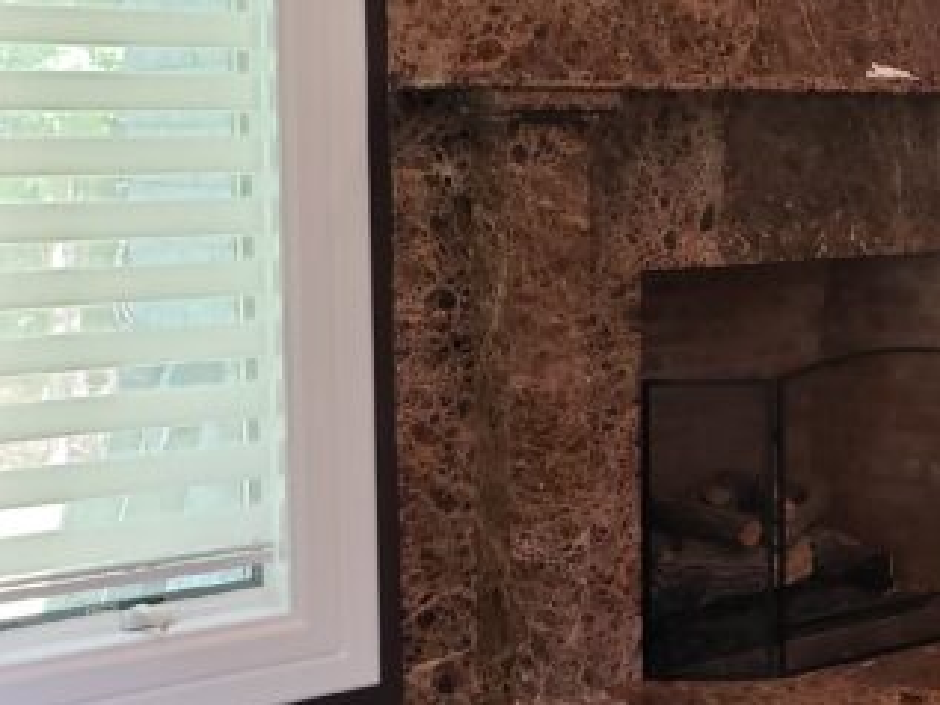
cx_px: 943
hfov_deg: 28.8
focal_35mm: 63
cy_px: 213
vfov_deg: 23.2
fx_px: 1711
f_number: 2.4
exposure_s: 1/30
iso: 320
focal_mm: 4.3
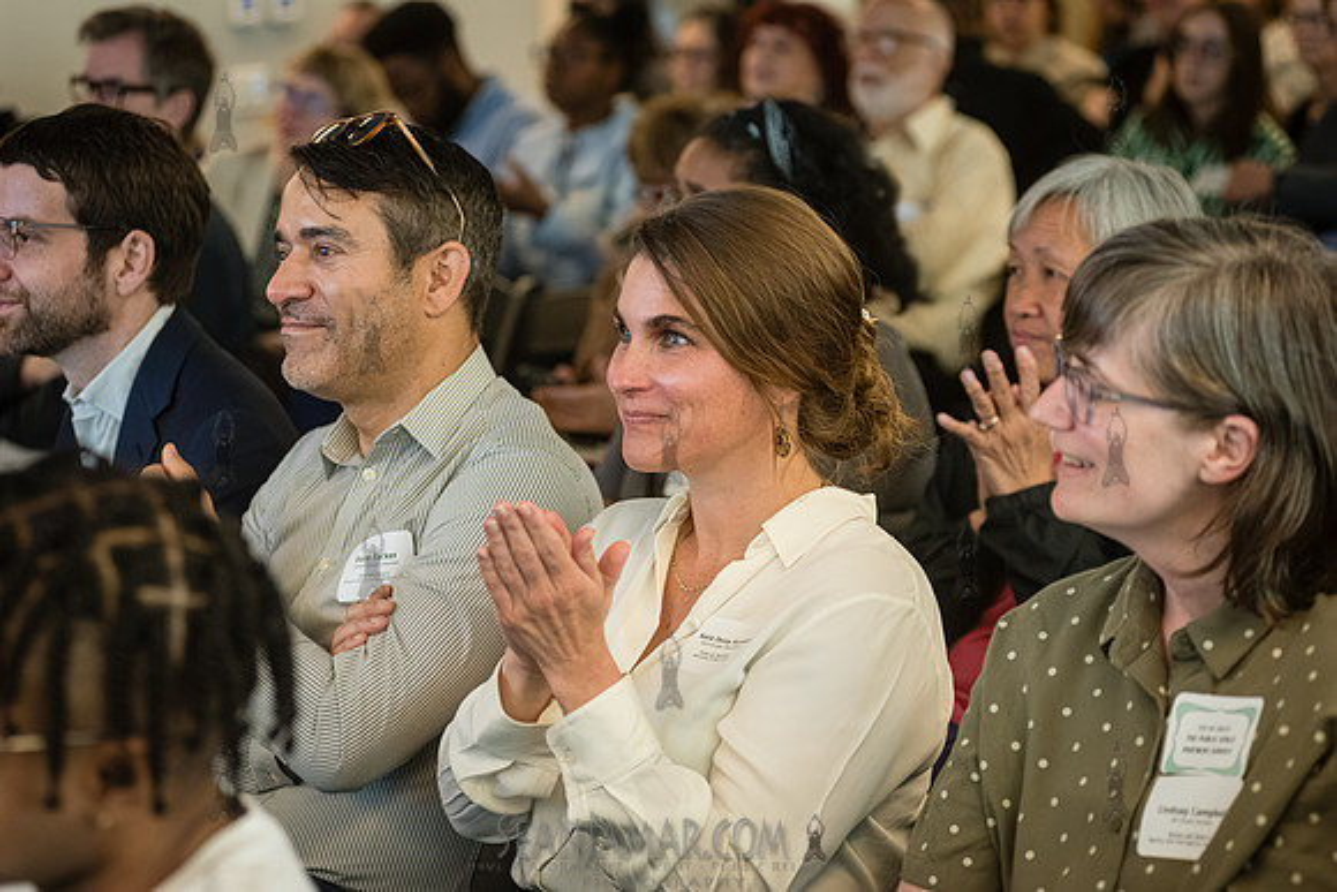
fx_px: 3195
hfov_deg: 23.6
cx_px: 668
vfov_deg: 15.9
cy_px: 446
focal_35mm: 86
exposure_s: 1/250
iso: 4000
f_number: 3.5
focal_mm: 86
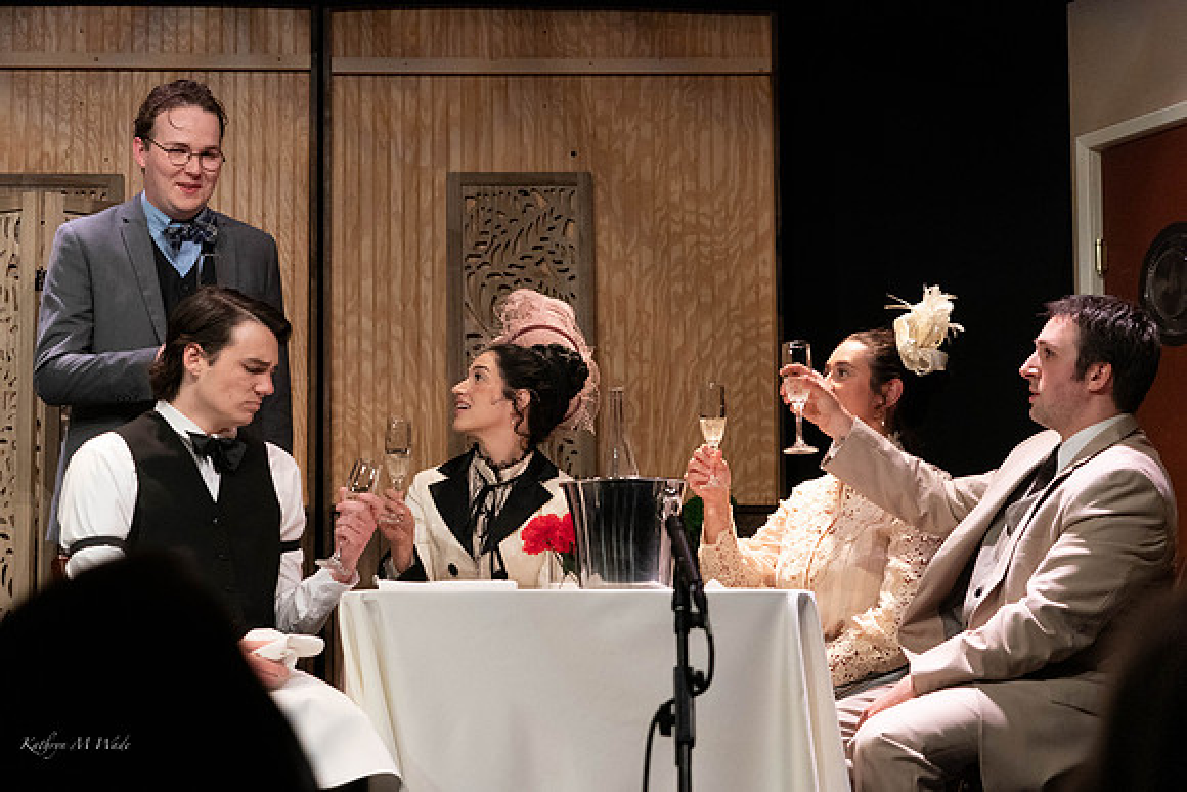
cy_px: 384
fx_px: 2940
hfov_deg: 22.8
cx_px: 575
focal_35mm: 89
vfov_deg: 15.3
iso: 4000
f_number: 5.6
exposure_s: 1/400
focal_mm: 82
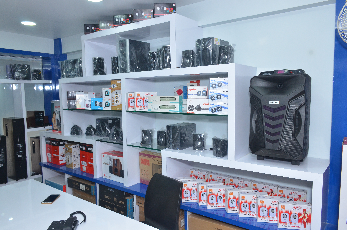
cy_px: 115
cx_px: 174
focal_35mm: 27
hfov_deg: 67.5
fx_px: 260
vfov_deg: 47.7
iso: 800
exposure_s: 1/160
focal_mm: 18
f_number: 9
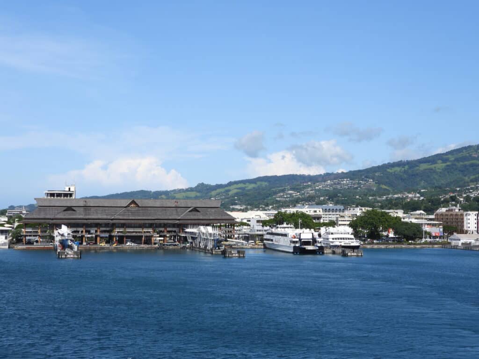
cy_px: 180
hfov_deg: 32.2
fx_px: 830
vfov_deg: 24.4
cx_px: 240
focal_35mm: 60
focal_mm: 10.7
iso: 100
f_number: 3.5
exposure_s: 1/2000
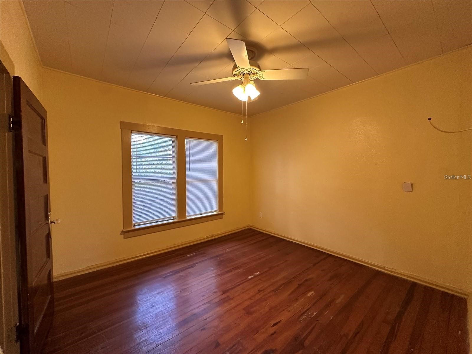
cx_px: 236
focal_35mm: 14
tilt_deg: -1.2
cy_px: 177
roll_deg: -0.3
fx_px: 191
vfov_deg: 85.7
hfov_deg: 102.1
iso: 250
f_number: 2.2
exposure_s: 1/120
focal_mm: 2.22
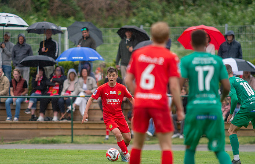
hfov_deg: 4.2
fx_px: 3511
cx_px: 108
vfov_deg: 2.7
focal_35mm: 501
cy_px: 97
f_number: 4
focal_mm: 420
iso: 450
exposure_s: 1/1250
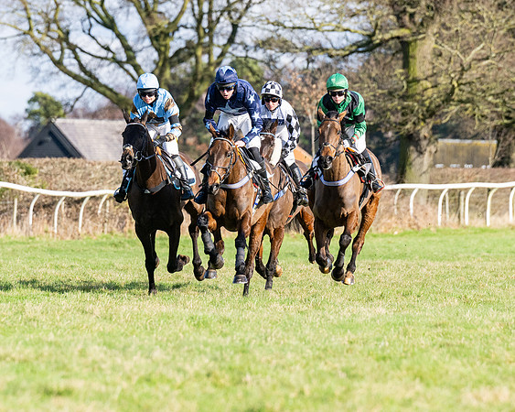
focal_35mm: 449
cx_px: 256
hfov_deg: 4.3
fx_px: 6846
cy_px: 208
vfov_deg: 3.4
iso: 400
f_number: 4
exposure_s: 1/3200
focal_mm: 185
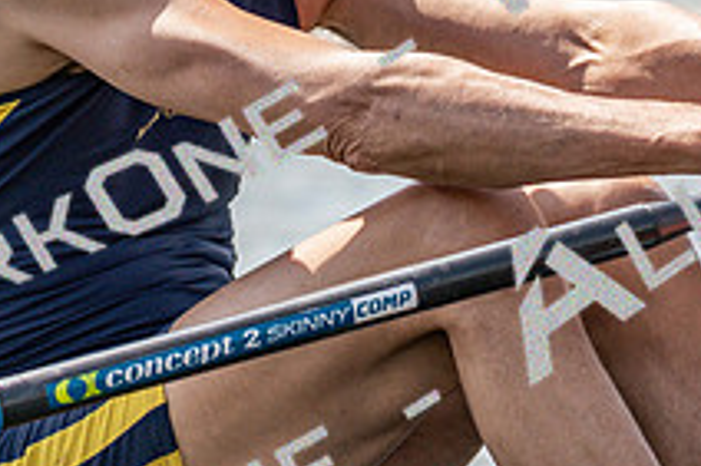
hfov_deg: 3.2
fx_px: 12744
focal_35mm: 655
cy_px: 71
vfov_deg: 2.1
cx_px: 228
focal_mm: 239
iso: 250
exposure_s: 1/1600
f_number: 5.6
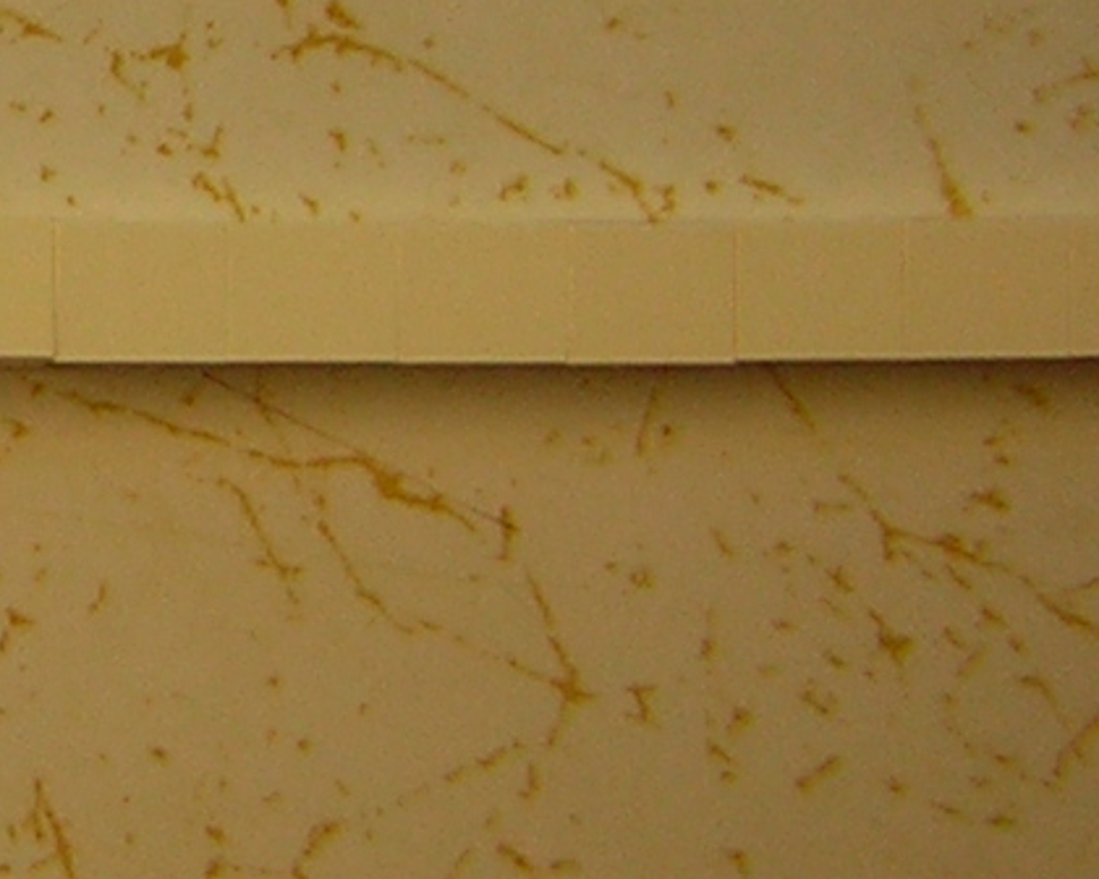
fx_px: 4359
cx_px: -222
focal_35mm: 134
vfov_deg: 11.5
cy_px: 183
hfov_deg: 13.9
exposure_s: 1/23
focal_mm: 4.7
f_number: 2.6
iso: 50
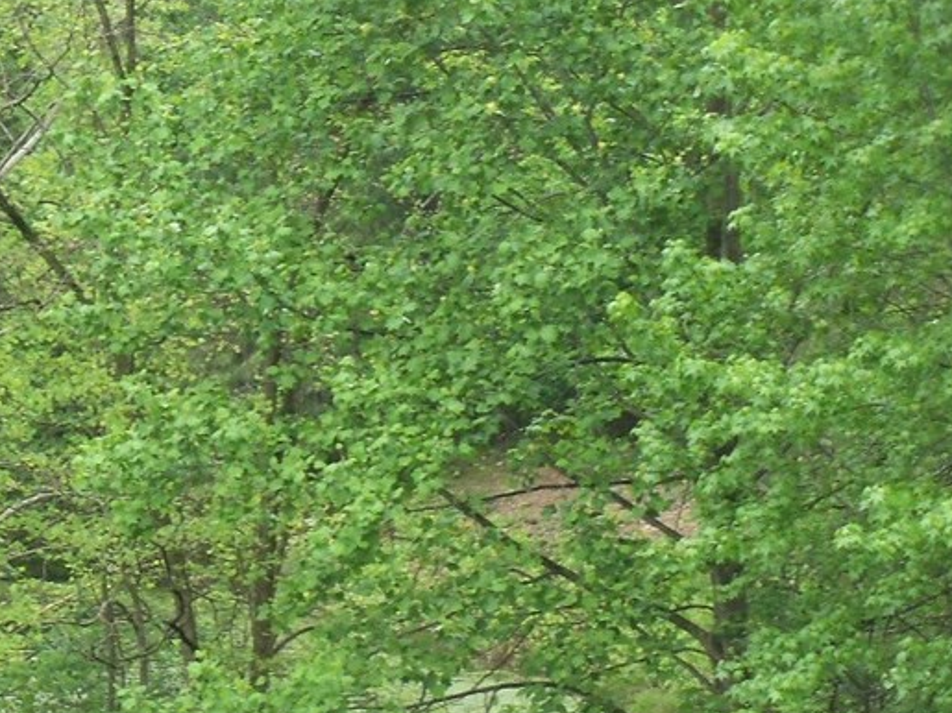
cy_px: 560
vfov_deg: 9.3
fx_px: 4372
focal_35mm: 159
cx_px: 70
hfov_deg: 12.3
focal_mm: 14.2
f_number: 4.9
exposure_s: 1/100
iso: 160
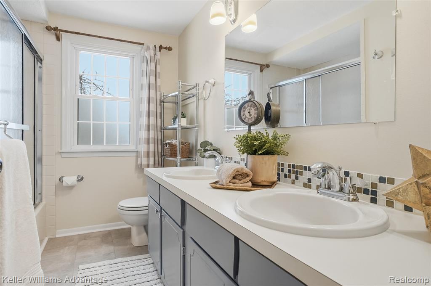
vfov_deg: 67.2
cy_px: 143
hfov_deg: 90.1
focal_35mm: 18
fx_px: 215
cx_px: 216
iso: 2000
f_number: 8
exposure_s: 1/2000
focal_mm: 18
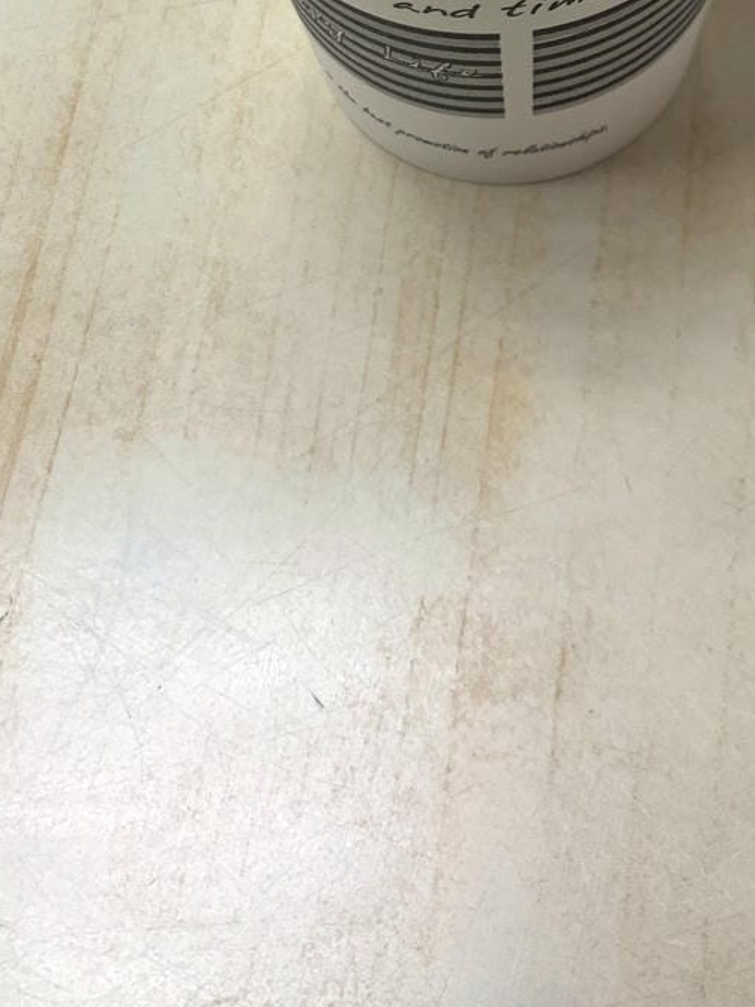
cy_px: -96
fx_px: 1804
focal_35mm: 62
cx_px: 525
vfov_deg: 28.4
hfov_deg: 23.5
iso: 32
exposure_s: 1/120
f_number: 1.8
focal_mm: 4.25
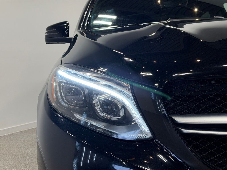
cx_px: 114
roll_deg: +2.4
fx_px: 315
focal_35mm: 48
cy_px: 85
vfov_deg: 30.3
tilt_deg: -4.2
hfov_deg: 39.7
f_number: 1.78
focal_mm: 6.76
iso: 80
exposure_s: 1/300
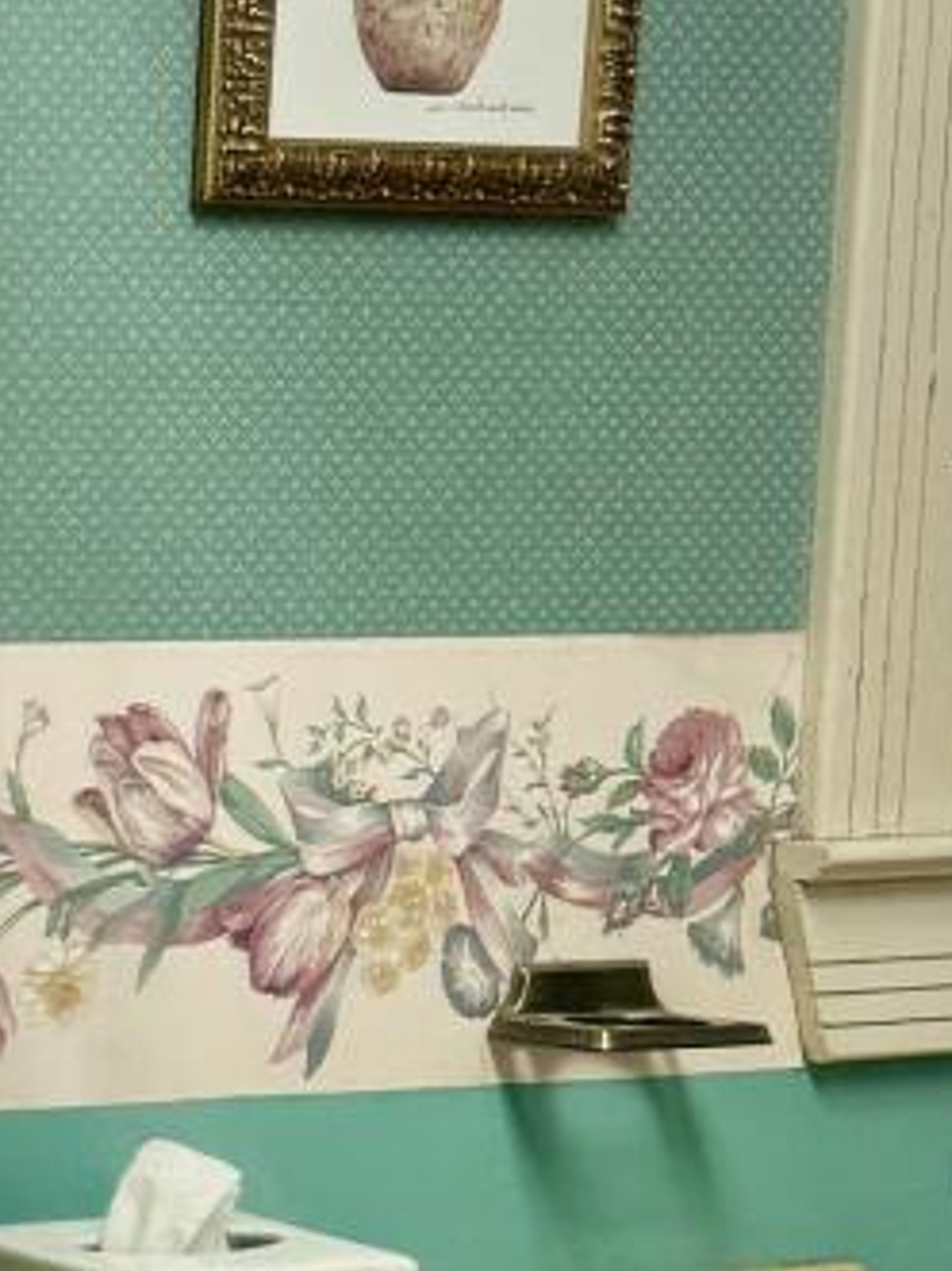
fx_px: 5320
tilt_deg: -9.2
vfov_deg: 13.4
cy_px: 1367
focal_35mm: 145
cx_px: -603
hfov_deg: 9.8
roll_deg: +0.6
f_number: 1.78
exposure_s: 1/120
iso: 160
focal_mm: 6.76
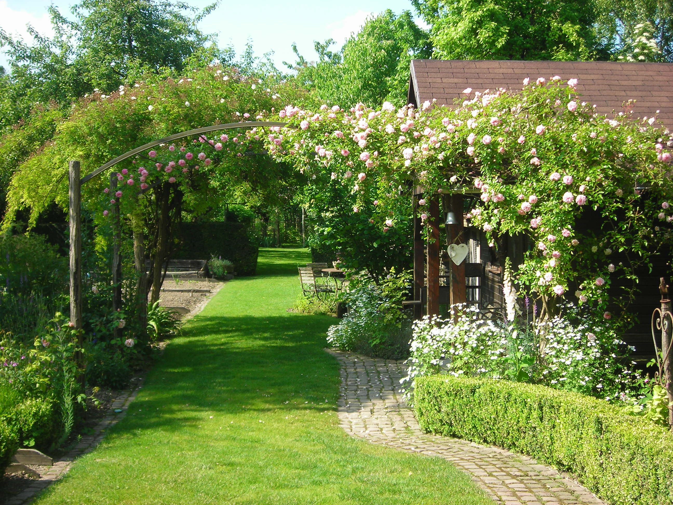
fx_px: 914
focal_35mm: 47
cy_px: 252
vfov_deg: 30.9
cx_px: 336
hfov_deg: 40.4
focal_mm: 7.8
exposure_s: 1/200
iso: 50
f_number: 3.4
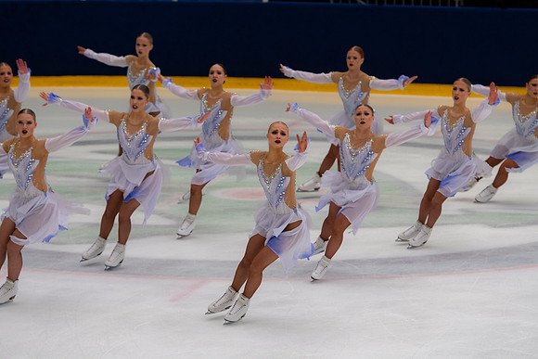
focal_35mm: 210
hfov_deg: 9.8
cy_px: 180
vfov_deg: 6.5
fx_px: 3139
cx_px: 269
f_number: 3.5
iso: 560
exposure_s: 1/400
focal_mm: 140
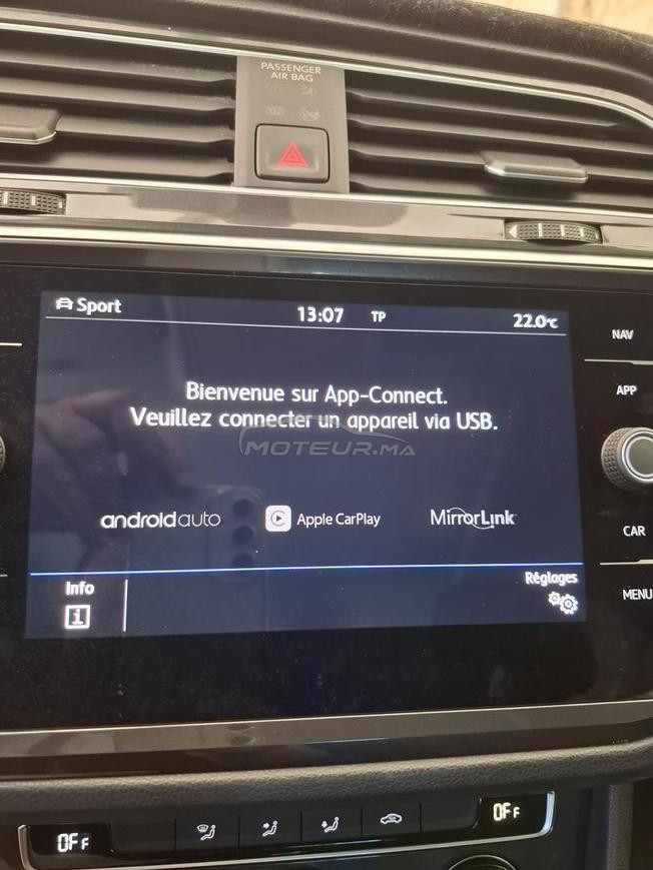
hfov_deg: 58.9
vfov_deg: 73.9
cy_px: 435
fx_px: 578
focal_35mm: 23
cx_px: 326
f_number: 1.8
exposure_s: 1/33
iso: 250
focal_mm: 5.54
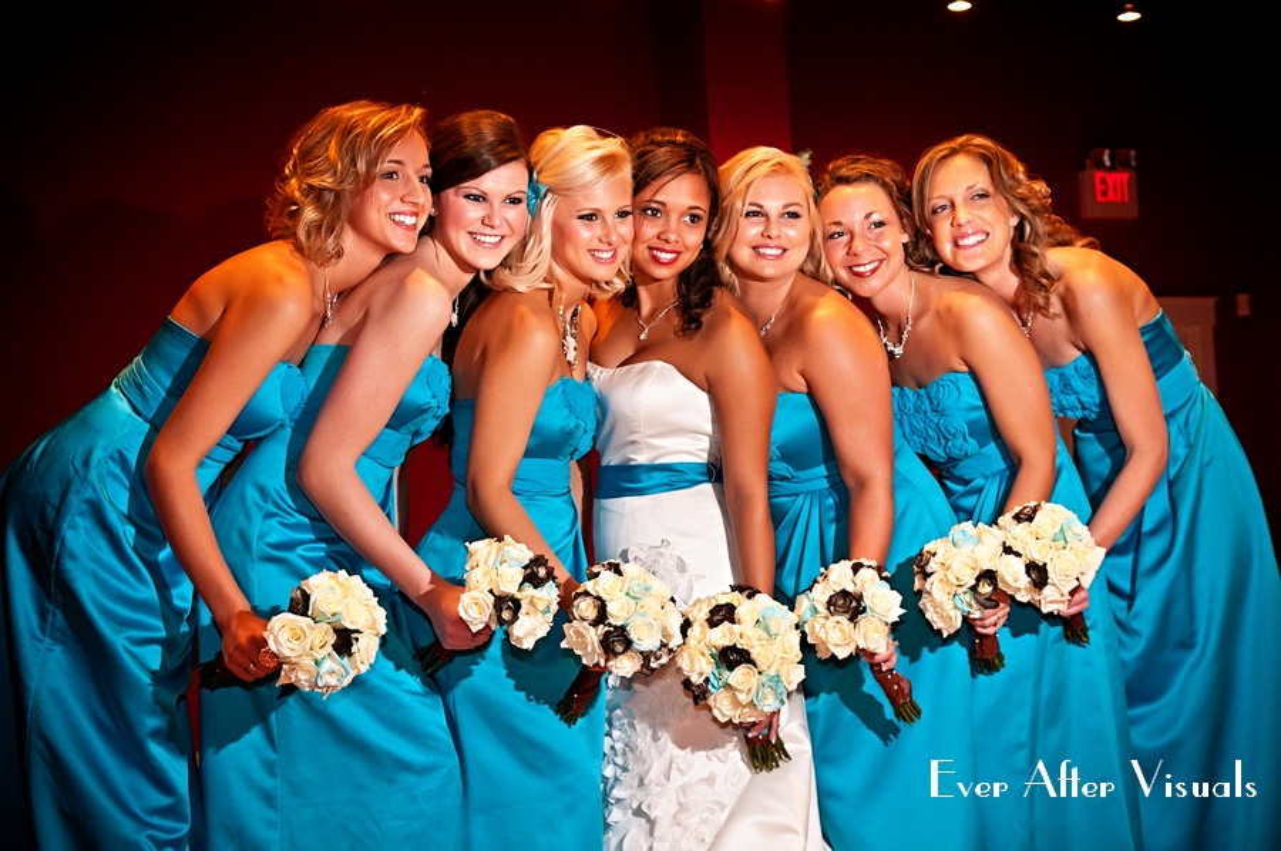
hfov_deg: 43.6
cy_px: 426
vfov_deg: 29.8
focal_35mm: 45
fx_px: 1599
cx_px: 640
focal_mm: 30
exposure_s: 1/125
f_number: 3.5
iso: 640
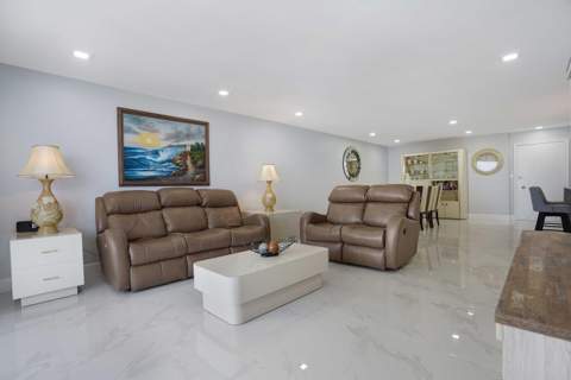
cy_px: 190
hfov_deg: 96.7
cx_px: 286
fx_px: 254
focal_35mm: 16
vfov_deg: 73.7
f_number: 5
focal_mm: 16
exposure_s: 1/200
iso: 400
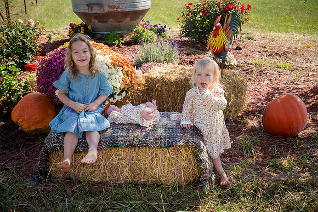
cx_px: 159
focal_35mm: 48
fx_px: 424
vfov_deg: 28.1
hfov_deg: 41.1
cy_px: 106
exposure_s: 1/500
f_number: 9
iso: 400
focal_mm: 48
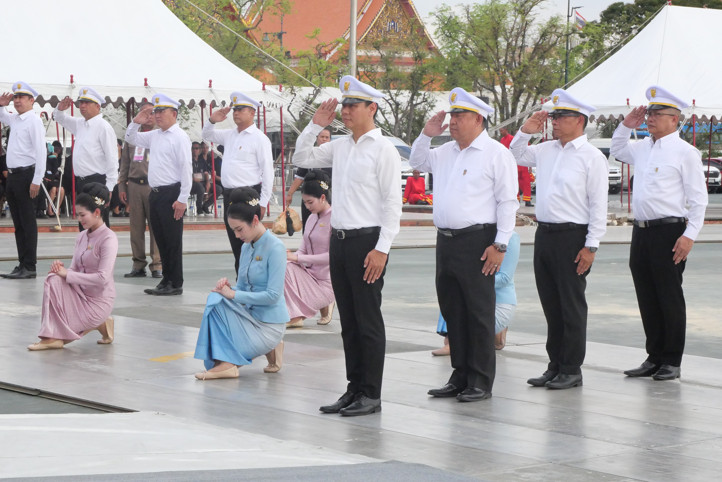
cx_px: 361
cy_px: 241
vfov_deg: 13.6
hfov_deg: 20.2
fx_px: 2027
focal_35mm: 101
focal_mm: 49
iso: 3200
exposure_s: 1/1600
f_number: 11
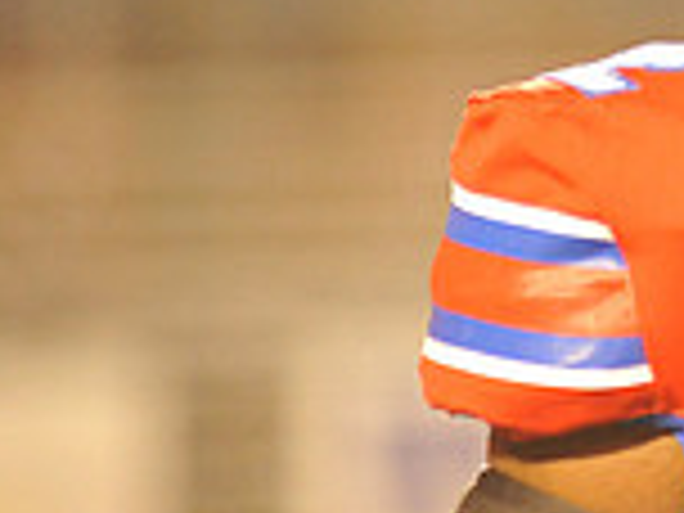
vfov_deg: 2.0
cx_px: 1215
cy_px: -162
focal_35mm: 735
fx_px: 14523
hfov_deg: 2.7
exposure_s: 1/200
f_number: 3.2
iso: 5000
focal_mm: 200
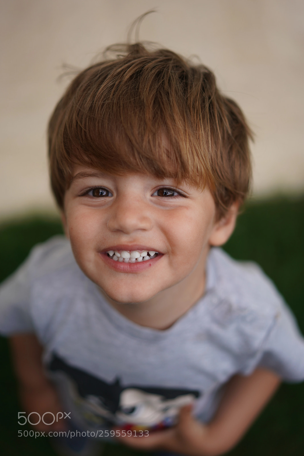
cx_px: 152
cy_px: 228
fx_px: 696
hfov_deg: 24.6
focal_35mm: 55
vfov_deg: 36.2
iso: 100
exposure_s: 1/800
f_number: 1.8
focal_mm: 55
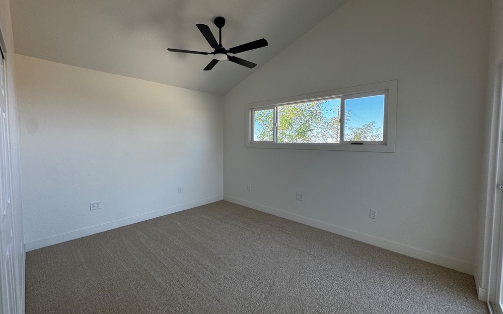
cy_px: 152
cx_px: 253
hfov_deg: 101.5
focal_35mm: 15
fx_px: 206
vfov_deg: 74.8
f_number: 2.2
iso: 40
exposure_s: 1/104
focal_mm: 2.22
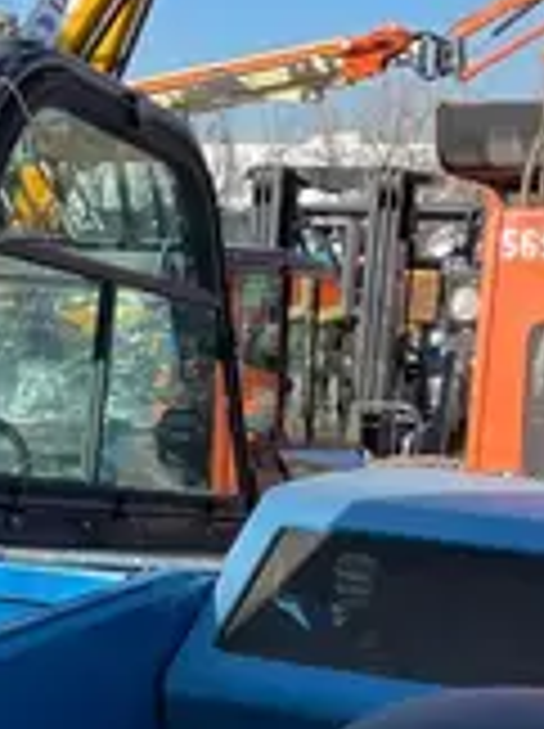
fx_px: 2479
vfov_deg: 16.3
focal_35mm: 118
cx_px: -157
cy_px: 749
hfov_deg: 12.2
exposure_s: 1/2020
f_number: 1.6
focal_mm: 4.2
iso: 50
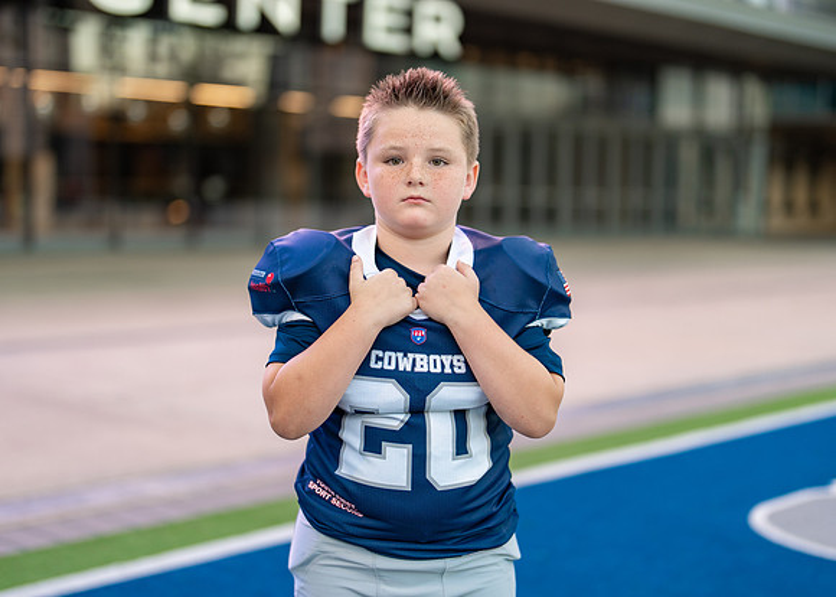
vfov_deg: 24.2
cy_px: 296
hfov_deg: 33.5
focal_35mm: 59
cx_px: 413
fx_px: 1390
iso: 160
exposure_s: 1/400
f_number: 1.2
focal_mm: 50
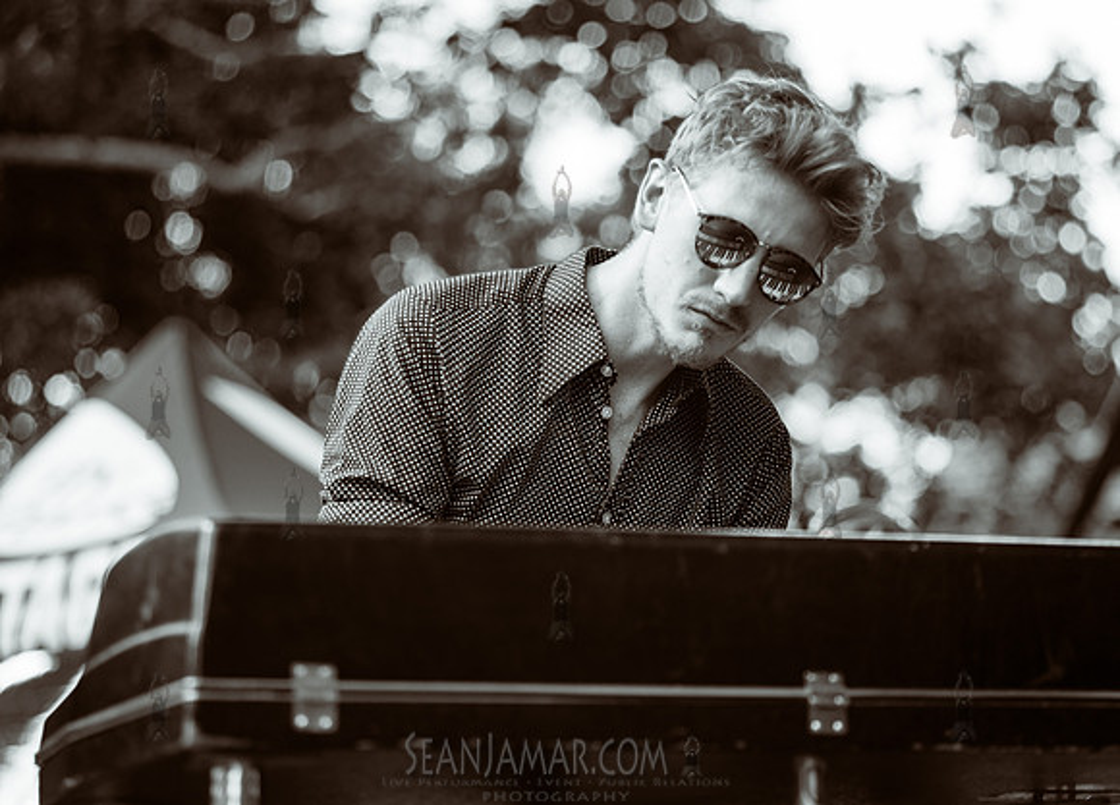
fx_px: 3909
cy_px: 387
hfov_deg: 16.3
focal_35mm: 123
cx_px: 617
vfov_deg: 11.8
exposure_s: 1/640
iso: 200
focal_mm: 105
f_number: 2.8
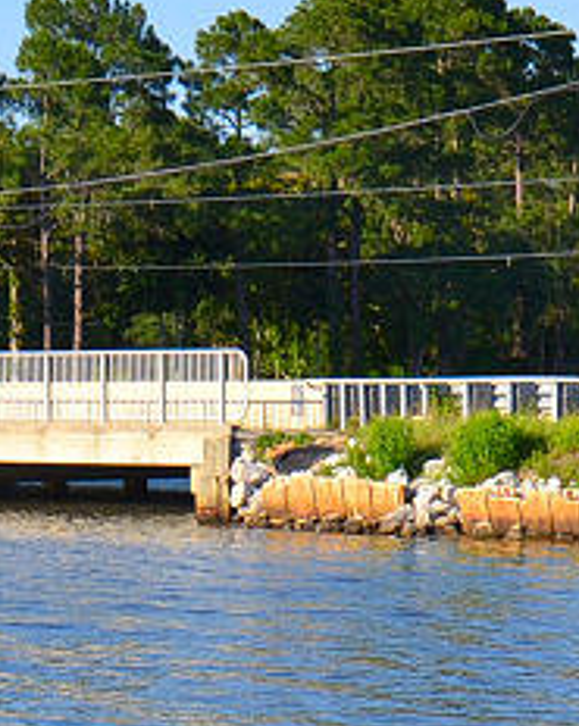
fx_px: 3606
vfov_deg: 11.1
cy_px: 1055
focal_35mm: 168
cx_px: 166
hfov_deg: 9.2
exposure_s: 1/125
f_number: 6.3
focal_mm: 24
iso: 100
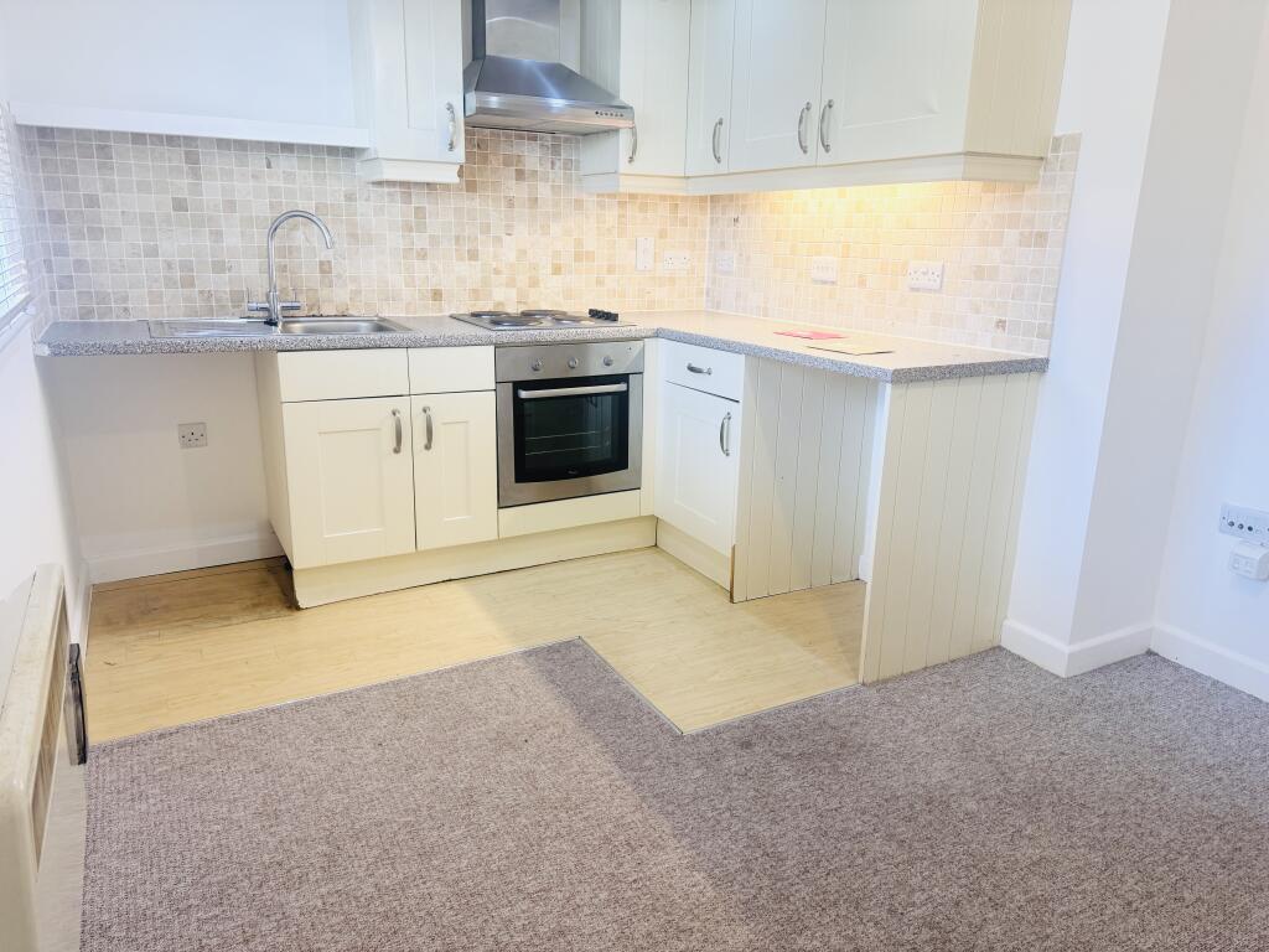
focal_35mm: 24
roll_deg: -0.6
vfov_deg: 56.8
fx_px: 880
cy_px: 476
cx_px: 634
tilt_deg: -14.7
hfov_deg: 71.6
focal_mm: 6.76
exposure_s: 1/100
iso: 160
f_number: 1.78
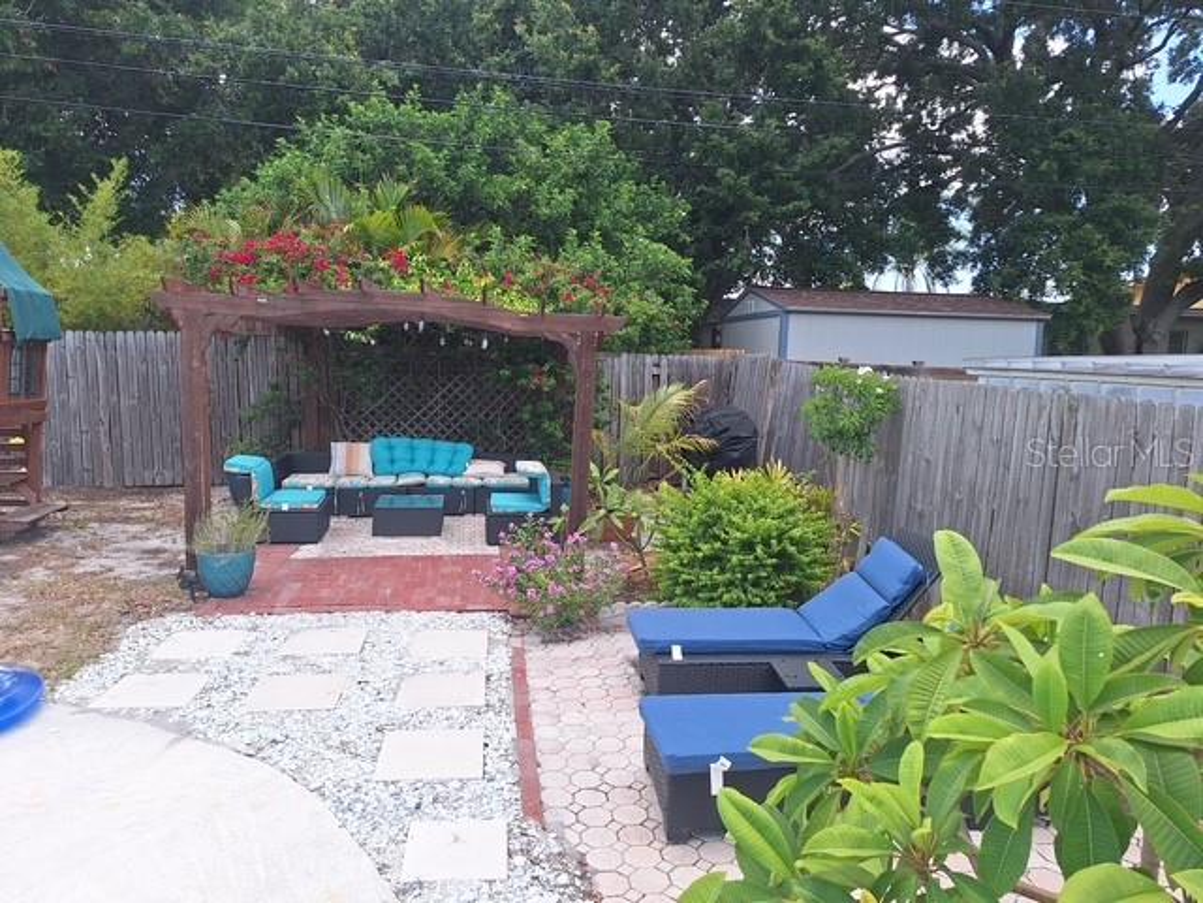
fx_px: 799
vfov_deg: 58.9
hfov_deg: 73.9
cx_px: 602
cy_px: 452
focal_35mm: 23
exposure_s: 1/996
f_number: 1.8
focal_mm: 5.54
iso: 40
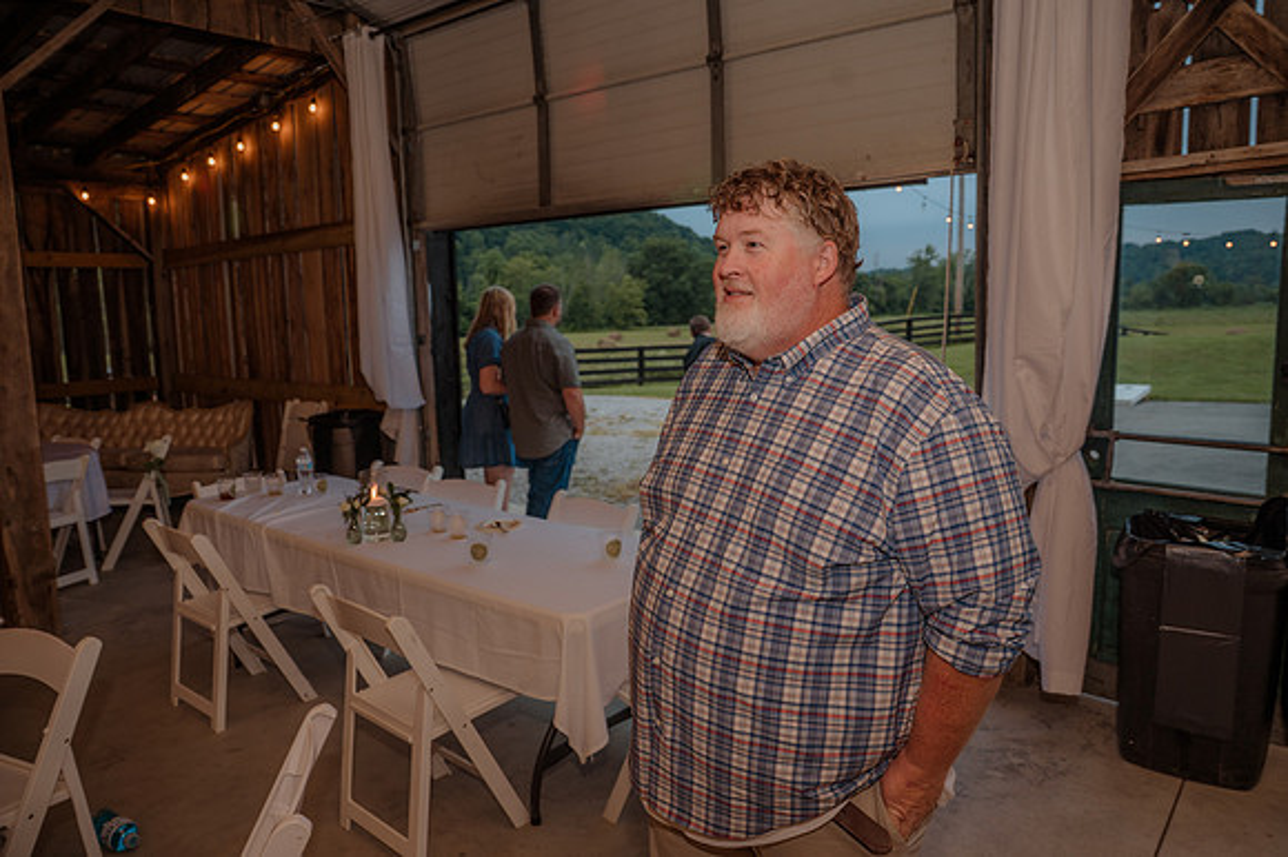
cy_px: 428
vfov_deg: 52.1
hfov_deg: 72.6
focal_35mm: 24
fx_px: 876
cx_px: 644
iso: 320
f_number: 4
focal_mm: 24.5
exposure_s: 1/80
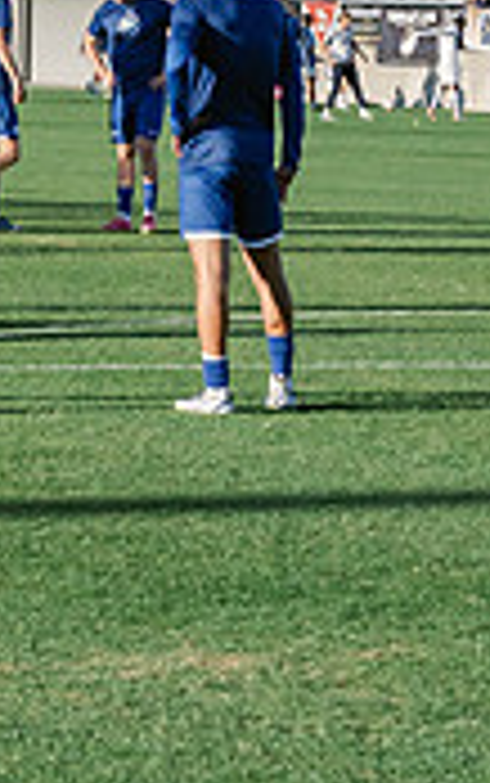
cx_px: -796
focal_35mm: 238
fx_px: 5077
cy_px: 164
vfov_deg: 8.8
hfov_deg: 5.3
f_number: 8
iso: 1250
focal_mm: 70
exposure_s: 1/1600
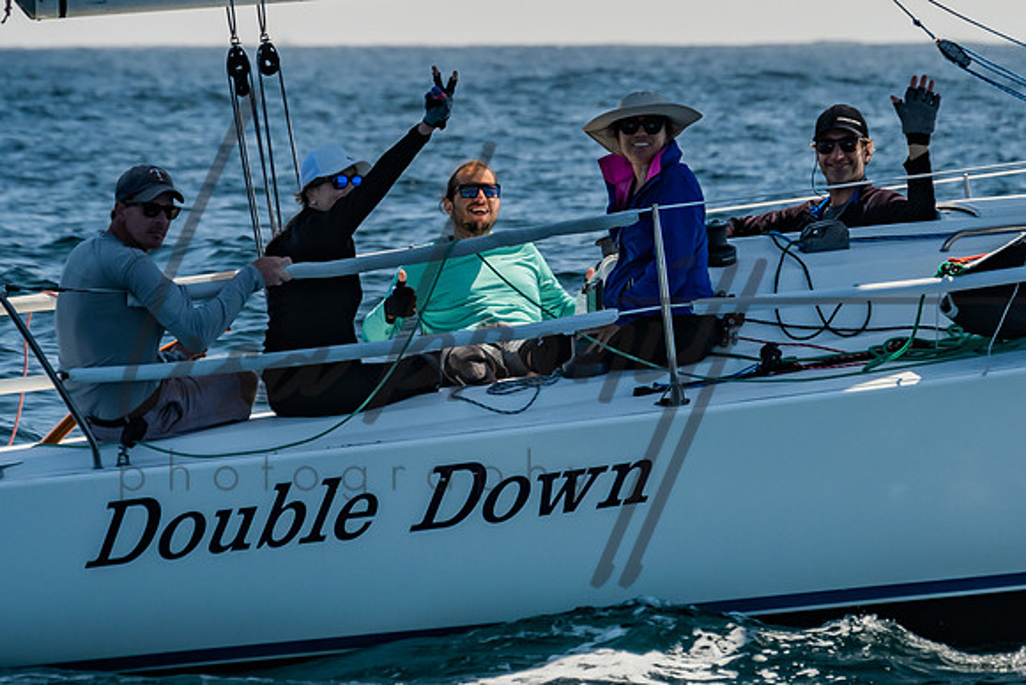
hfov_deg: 5.2
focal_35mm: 400
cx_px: 608
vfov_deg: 3.4
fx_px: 11397
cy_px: 127
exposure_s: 1/640
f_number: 6.3
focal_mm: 170
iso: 160
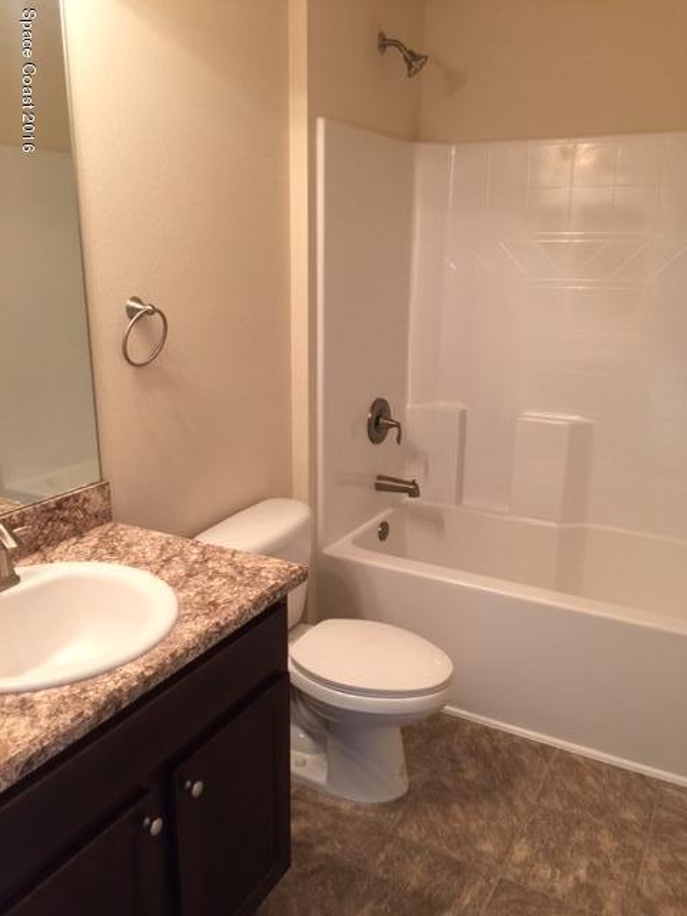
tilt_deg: -15.1
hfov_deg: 48.2
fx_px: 767
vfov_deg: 61.7
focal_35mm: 29
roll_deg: +0.1
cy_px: 458
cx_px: 344
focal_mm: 4.15
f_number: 2.2
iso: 50
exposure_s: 1/15
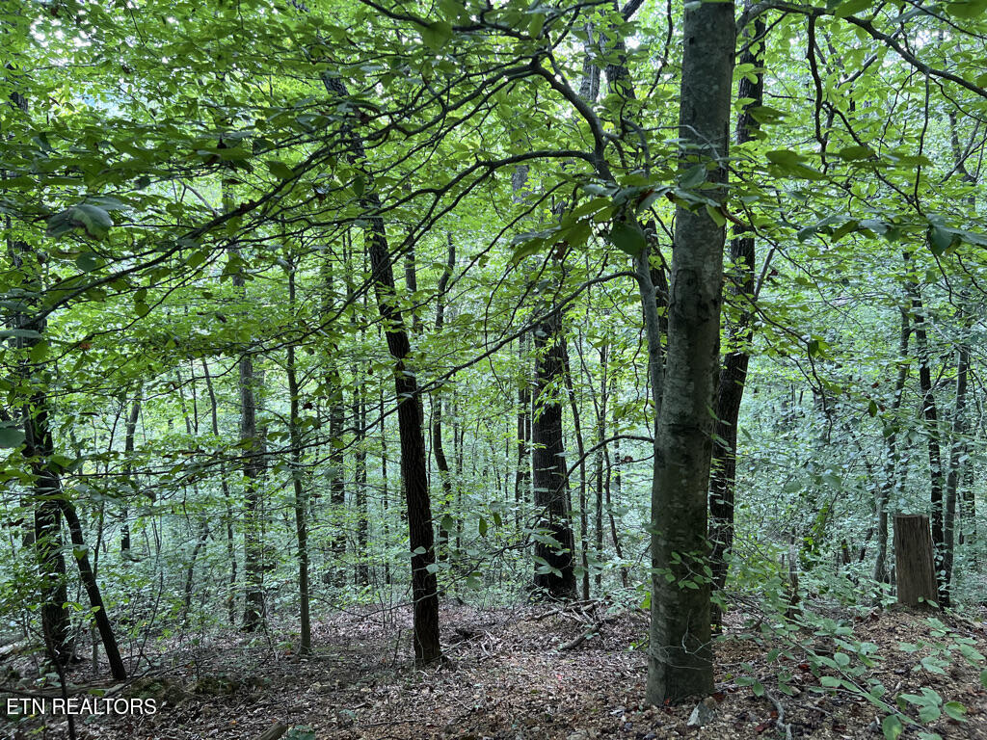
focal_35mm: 26
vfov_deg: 53.1
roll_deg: -0.8
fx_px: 741
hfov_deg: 67.3
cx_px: 494
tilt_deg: -11.1
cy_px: 370
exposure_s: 1/102
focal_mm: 5.7
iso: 125
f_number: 1.5
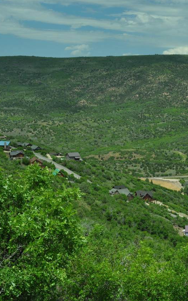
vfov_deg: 34.0
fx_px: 492
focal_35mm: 60
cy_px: 150
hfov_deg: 21.3
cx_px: 155
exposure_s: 1/500
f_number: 11
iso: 200
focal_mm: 26
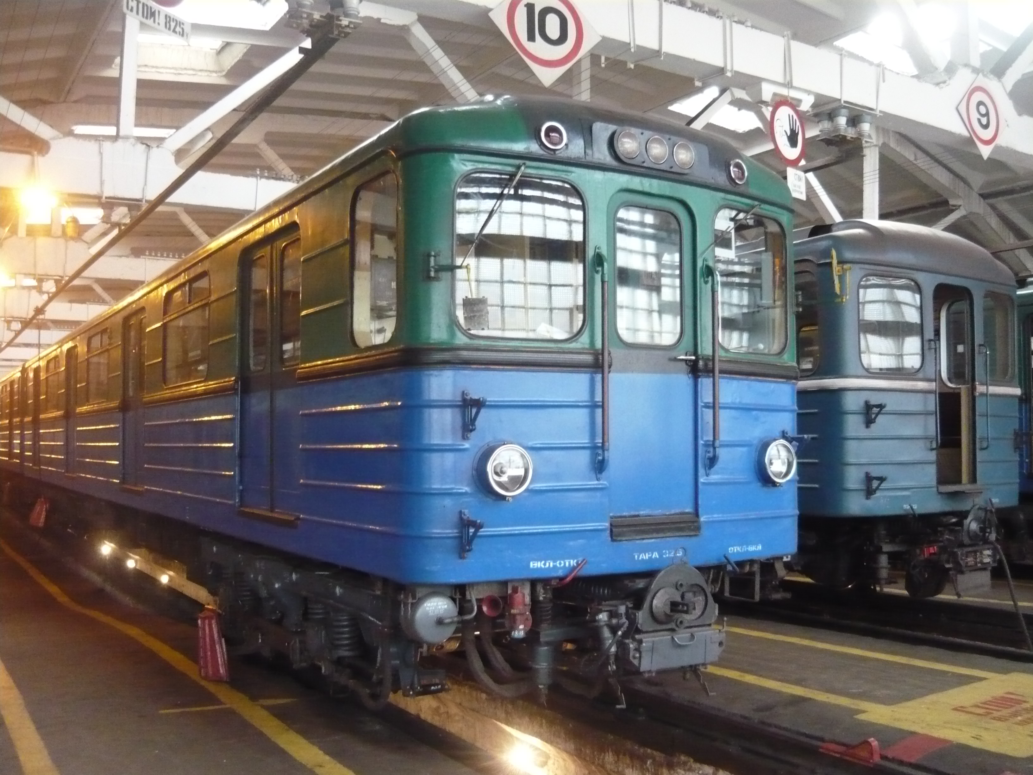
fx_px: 985
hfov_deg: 55.4
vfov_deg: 42.9
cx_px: 516
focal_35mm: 33
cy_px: 388
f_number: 2.8
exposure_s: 1/30
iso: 800
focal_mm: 5.5
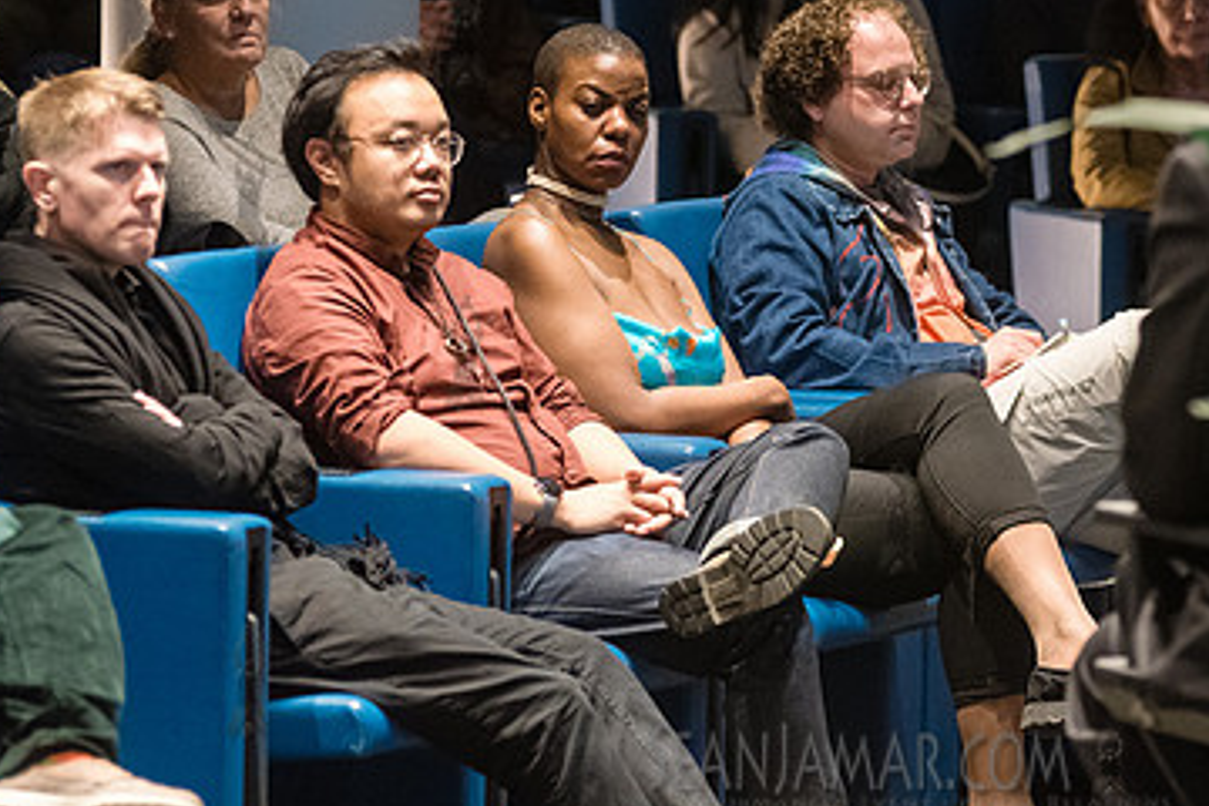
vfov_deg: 5.7
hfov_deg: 8.6
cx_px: 911
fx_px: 8059
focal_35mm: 240
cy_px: 190
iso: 6400
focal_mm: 145
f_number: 4
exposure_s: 1/125
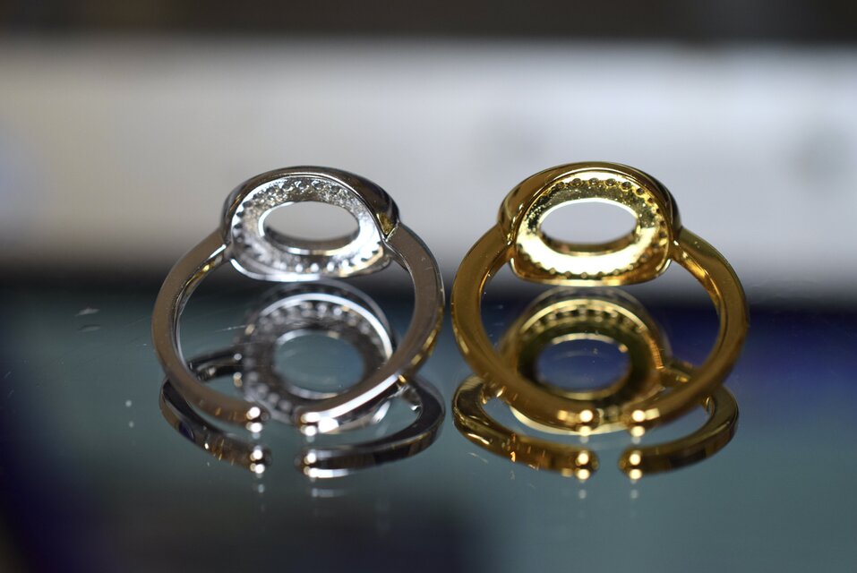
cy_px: 286
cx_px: 428
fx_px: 1430
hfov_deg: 33.4
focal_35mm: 60
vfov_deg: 22.7
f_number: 6.3
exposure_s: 1/160
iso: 400
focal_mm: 40
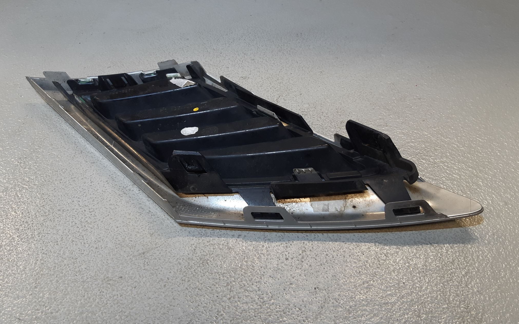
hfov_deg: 66.5
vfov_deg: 44.5
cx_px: 259
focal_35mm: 28
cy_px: 151
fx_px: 396
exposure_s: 1/50
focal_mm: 3.93
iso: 40
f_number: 1.7
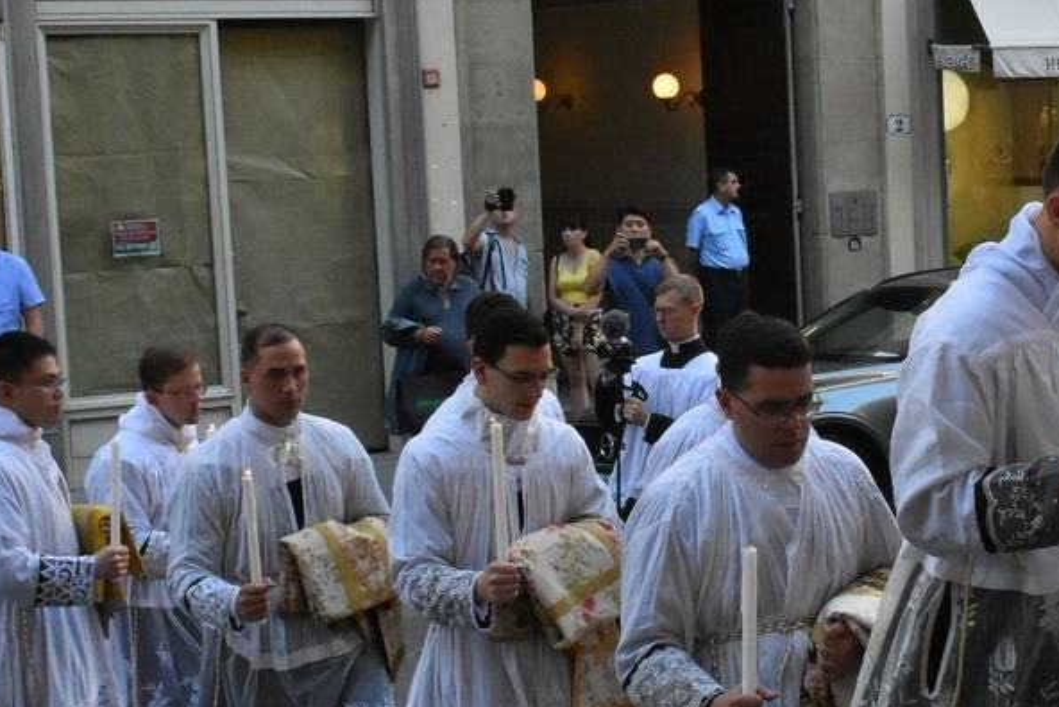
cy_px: 413
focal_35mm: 90
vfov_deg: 15.2
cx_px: 948
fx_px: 2648
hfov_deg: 22.1
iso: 4000
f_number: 14
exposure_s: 1/800
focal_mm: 26
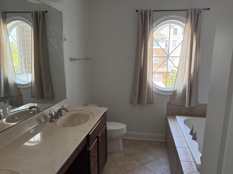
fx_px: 182
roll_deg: -0.2
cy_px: 96
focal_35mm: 27
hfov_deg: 65.3
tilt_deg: -11.6
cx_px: 121
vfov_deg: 51.3
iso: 200
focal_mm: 6.76
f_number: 1.78
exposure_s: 1/153
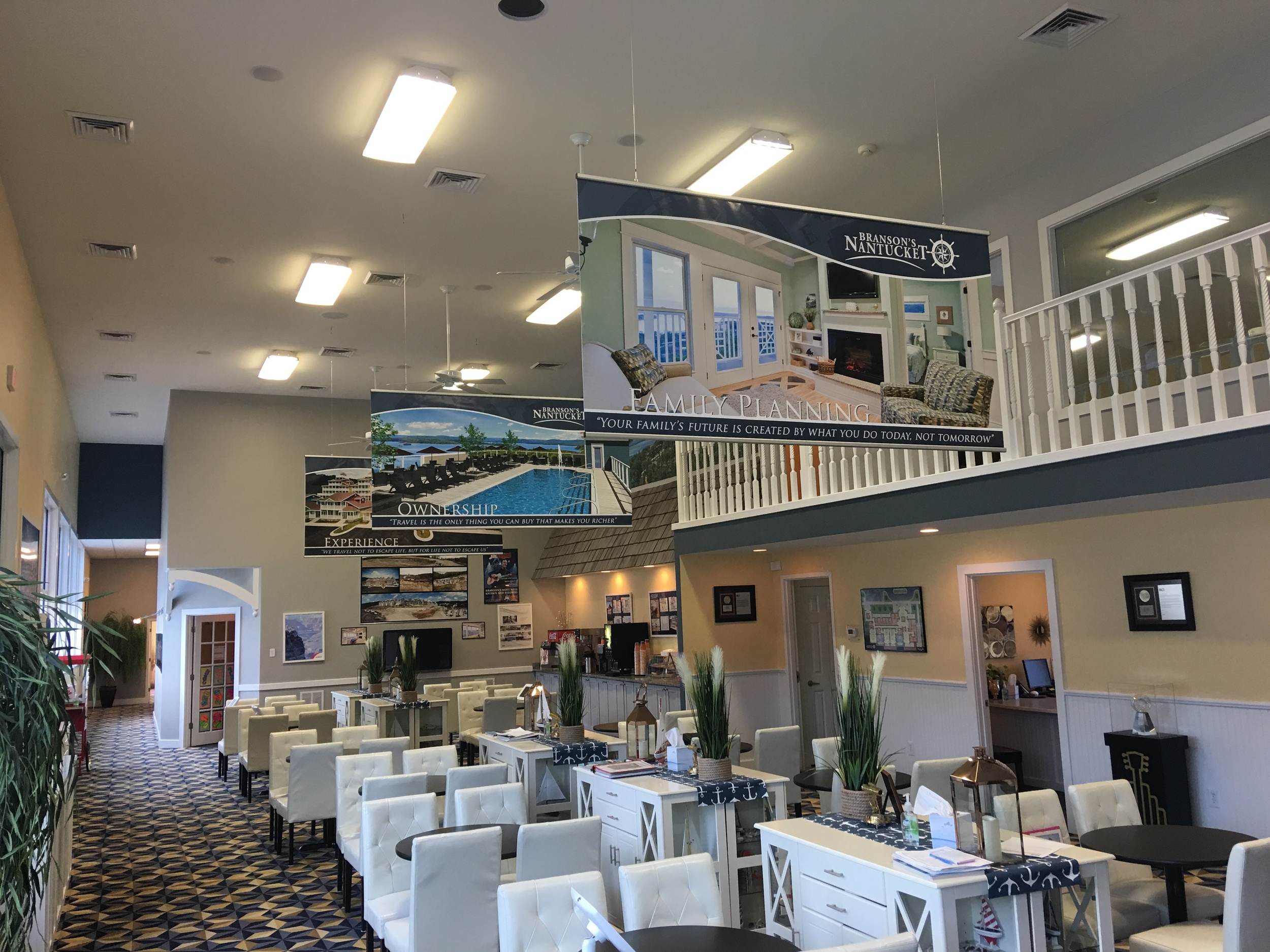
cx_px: 635
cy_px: 476
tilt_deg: +8.2
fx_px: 1064
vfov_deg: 48.2
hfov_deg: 61.7
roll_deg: +1.5
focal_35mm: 29
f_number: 2.2
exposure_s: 1/30
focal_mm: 4.15
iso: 25
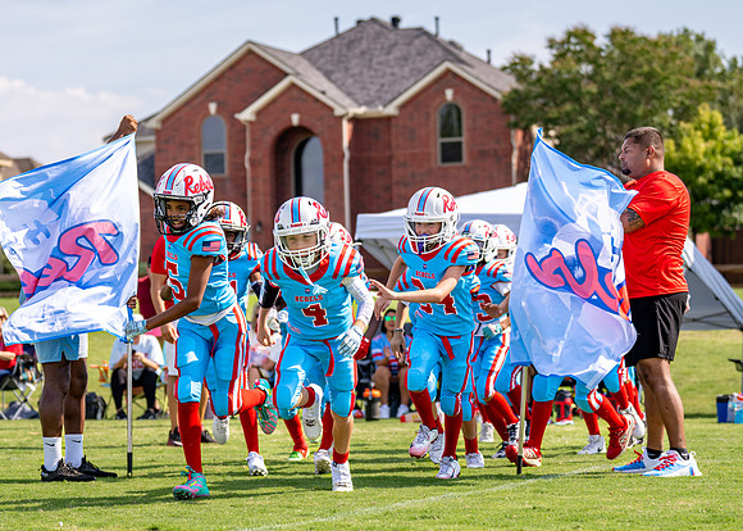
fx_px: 2450
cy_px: 315
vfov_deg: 12.4
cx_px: 361
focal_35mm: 116
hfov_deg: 17.2
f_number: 2.8
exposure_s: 1/2000
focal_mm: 77
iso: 160
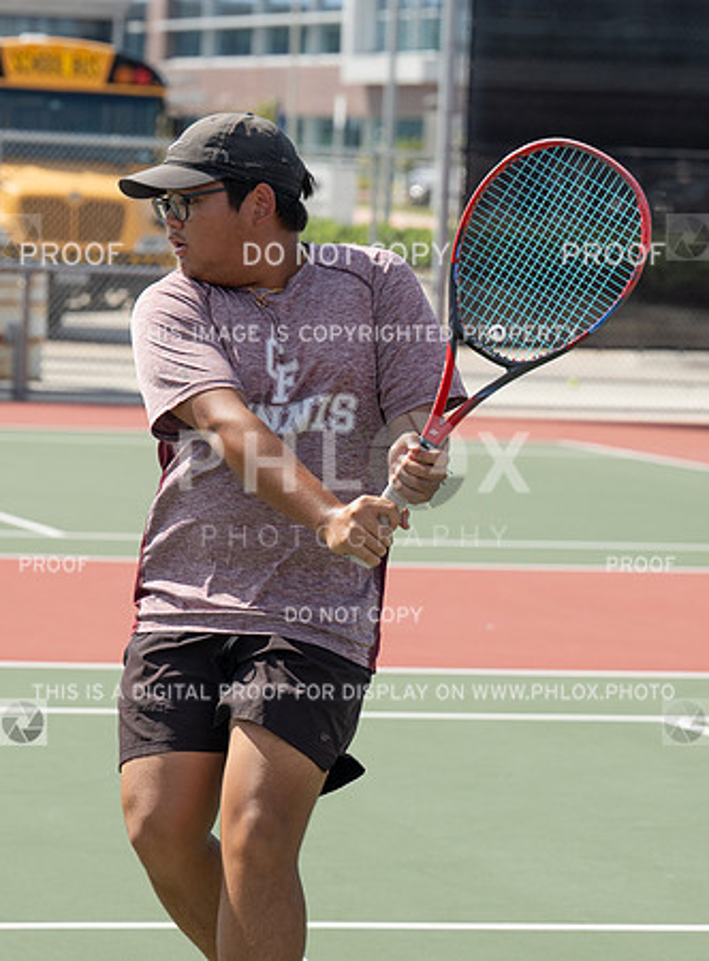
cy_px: 479
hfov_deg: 7.9
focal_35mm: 185
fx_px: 5111
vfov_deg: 10.7
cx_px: 219
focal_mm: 98
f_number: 5
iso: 125
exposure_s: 1/1000
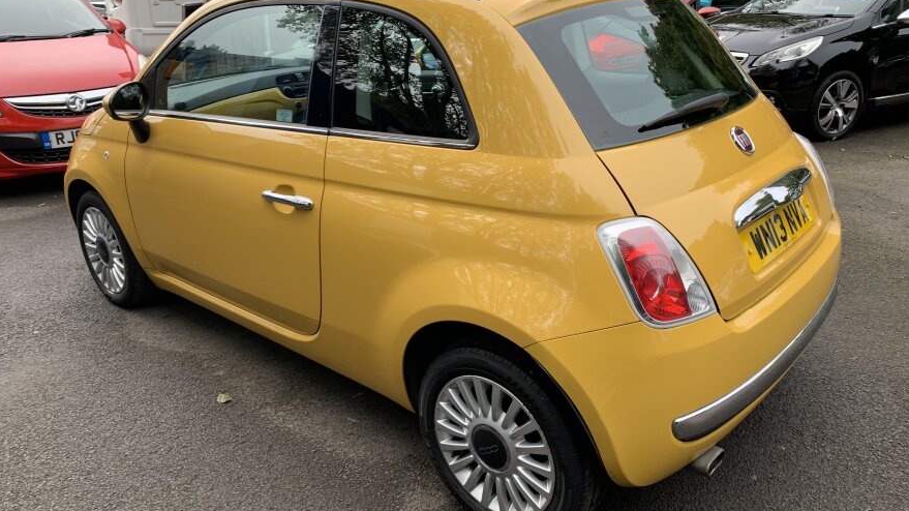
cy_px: 246
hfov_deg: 66.1
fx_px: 699
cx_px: 459
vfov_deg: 40.1
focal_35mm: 29
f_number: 1.8
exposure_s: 1/218
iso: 25
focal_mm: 4.25
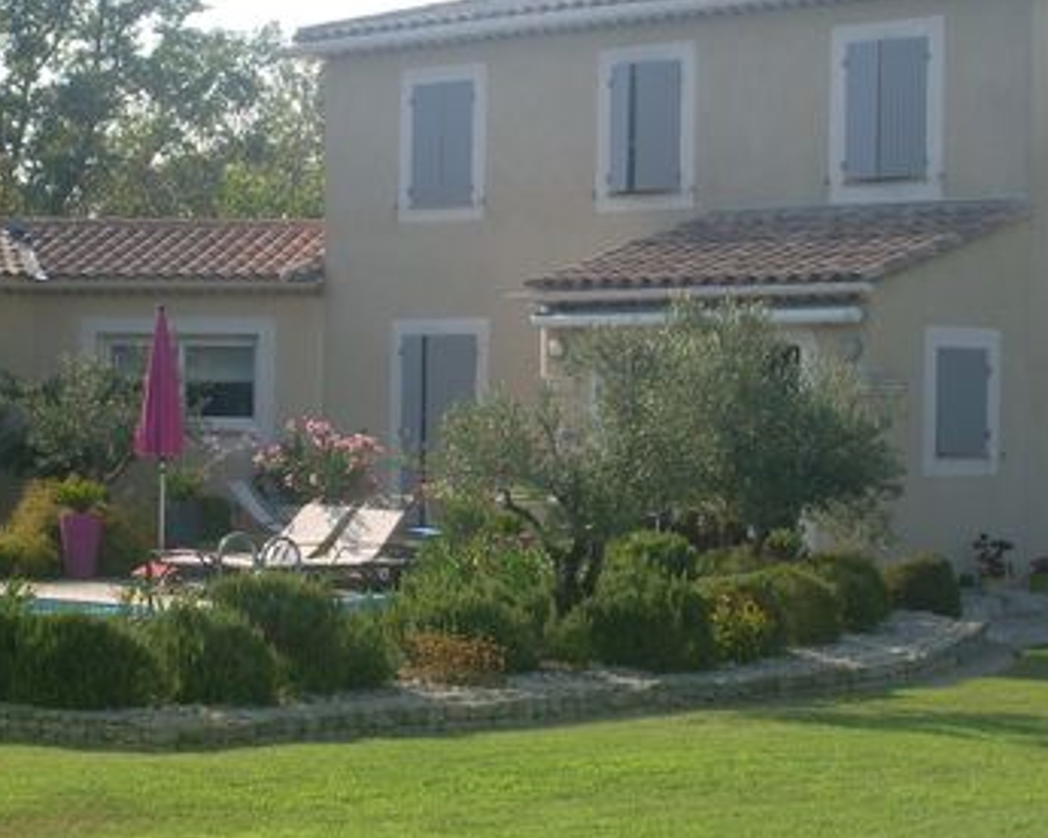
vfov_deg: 15.1
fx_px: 3164
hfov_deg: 18.8
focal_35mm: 102
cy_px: 383
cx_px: 483
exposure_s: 1/125
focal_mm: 9.9
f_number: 9.9
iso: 80
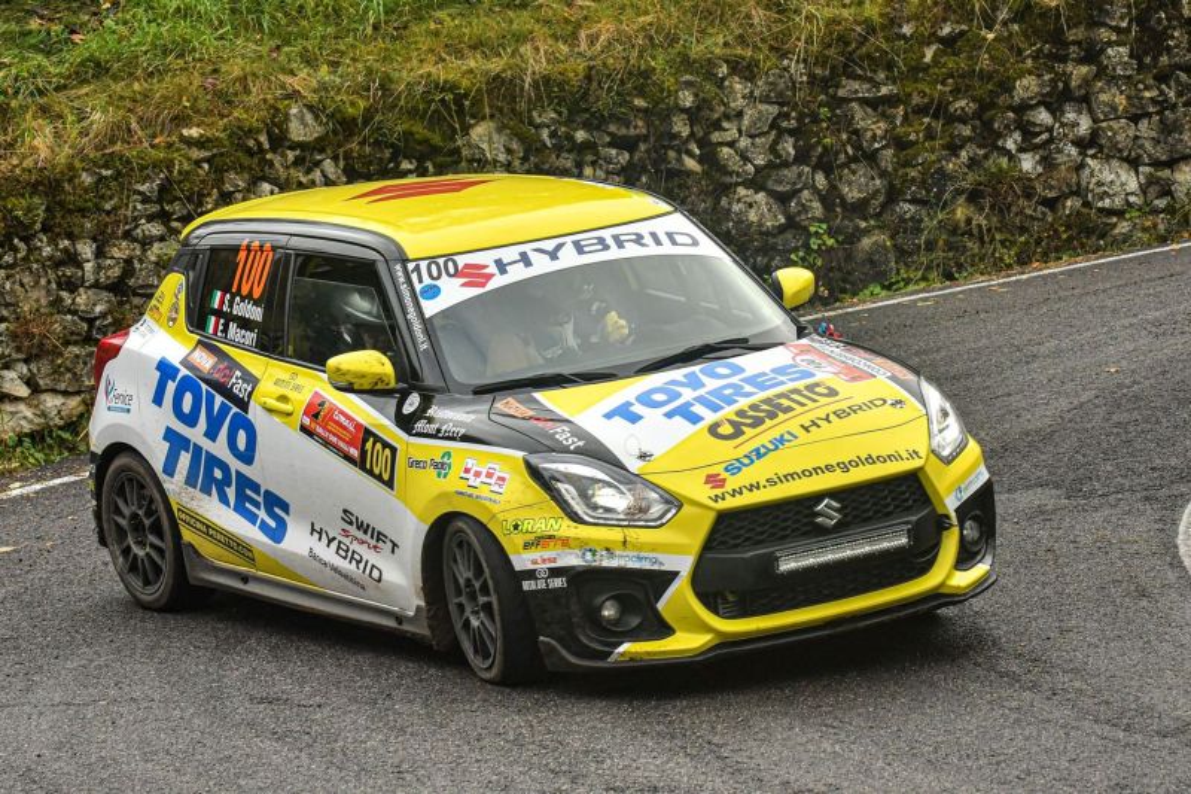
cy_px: 397
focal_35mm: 142
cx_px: 596
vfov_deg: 9.6
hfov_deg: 14.4
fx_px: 4713
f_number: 5.6
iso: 640
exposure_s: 1/800
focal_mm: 95
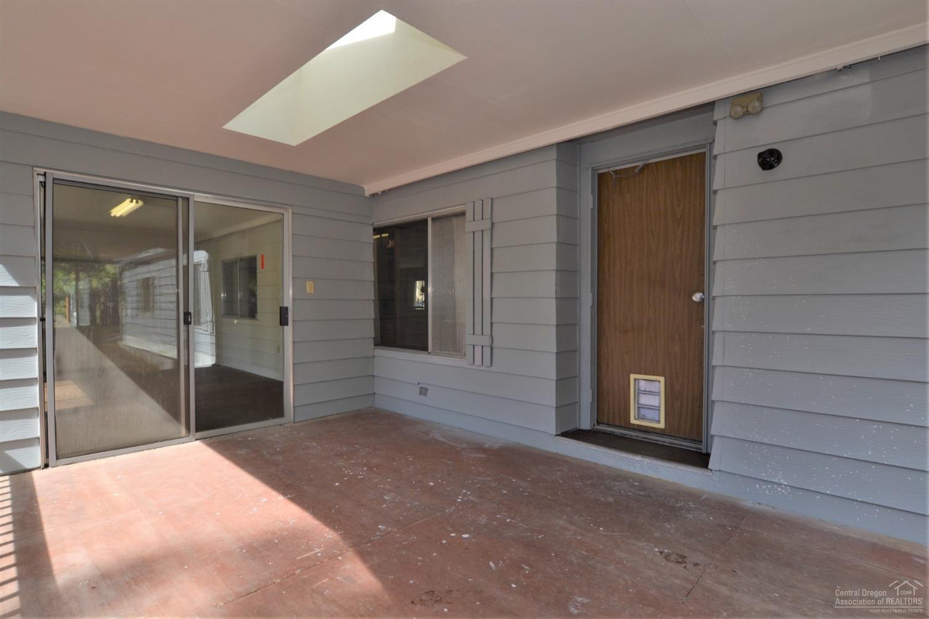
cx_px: 464
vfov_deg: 72.1
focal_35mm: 16
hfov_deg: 95.0
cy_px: 310
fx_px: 426
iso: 100
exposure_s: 1/160
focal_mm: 11
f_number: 6.3
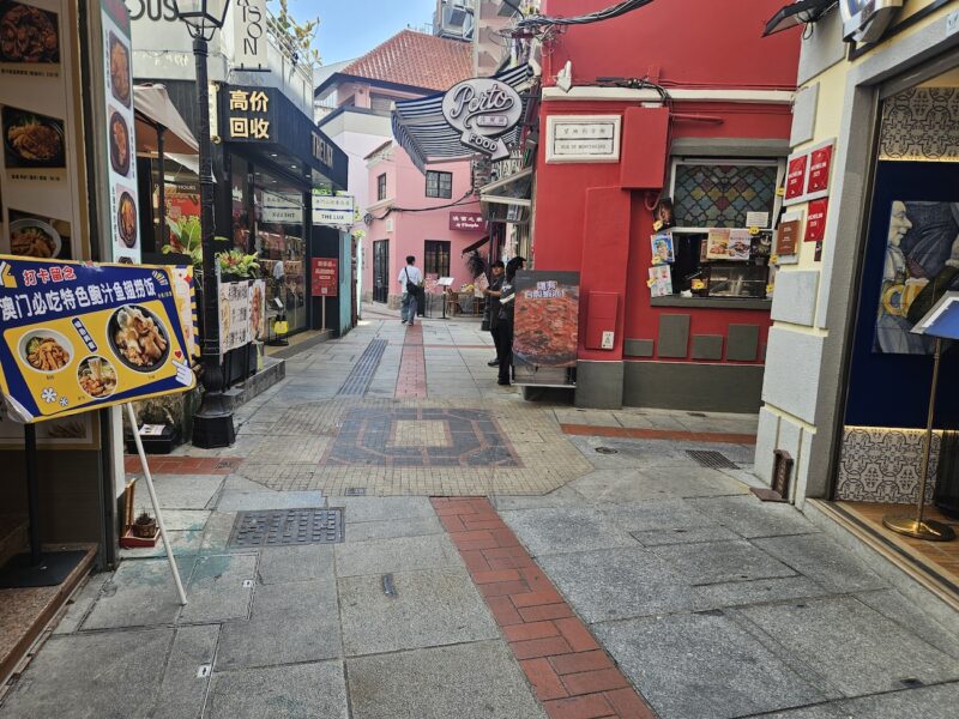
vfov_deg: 58.9
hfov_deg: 73.9
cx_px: 480
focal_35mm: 23
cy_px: 360
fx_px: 637
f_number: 1.8
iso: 25
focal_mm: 5.4
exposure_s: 1/330
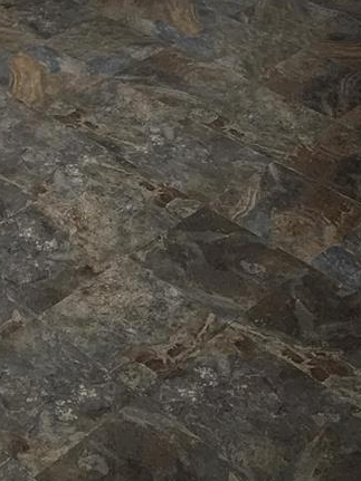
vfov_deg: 23.1
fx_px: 1113
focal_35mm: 80
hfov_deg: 18.0
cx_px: 11
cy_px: -35
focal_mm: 6.4
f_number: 1.8
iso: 1000
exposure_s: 1/120
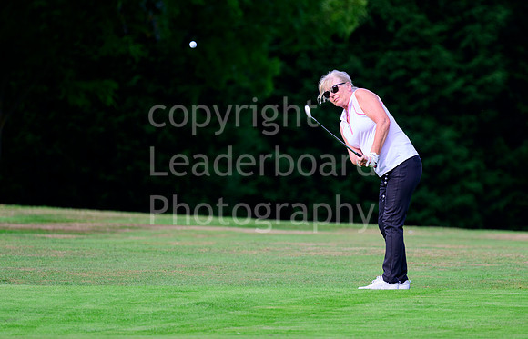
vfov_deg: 2.2
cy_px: 157
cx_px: 325
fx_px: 8746
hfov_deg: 3.5
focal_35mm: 603
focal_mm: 400
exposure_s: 1/800
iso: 500
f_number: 5.6
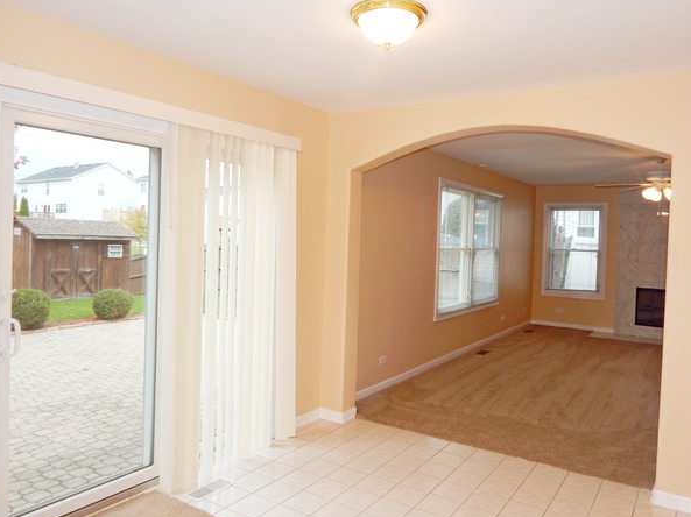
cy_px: 252
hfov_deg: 65.3
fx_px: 539
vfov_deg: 51.3
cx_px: 359
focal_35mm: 27
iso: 125
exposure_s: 1/30
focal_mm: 4.5
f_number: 3.1
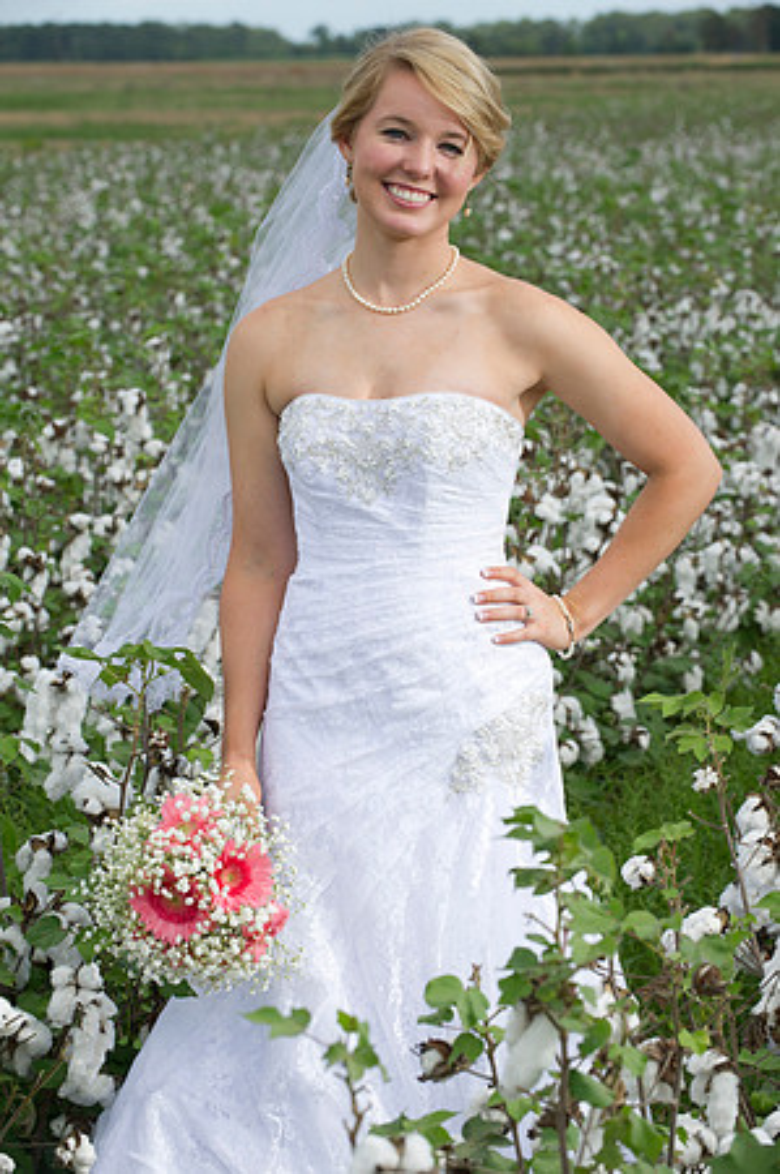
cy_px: 587
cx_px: 390
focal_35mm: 116
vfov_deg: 17.7
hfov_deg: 11.8
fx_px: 3778
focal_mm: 116
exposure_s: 1/250
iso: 250
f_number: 8
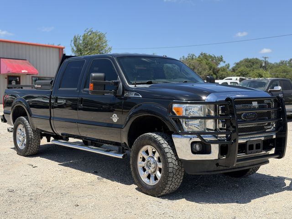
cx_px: 146
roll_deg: +0.3
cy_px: 110
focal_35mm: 48
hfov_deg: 39.7
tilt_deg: -1.1
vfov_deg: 30.3
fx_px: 405
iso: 64
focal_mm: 6.76
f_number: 1.78
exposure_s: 1/3378
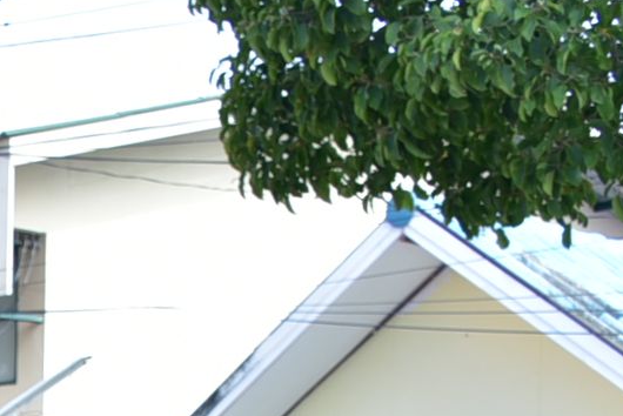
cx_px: -413
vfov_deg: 9.6
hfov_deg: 14.1
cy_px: 863
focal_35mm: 132
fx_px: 2285
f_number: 6.3
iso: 250
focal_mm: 28
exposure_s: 1/160
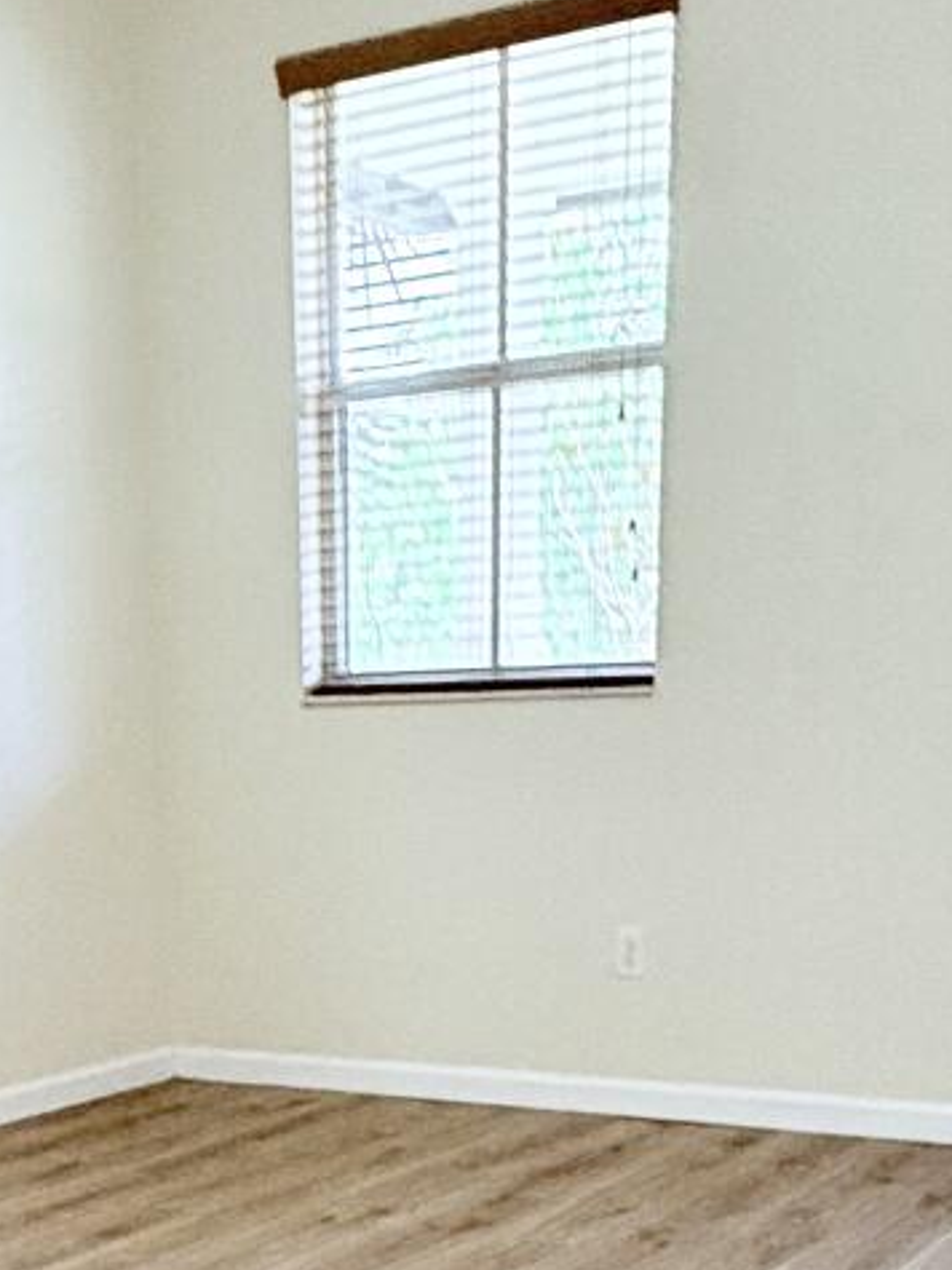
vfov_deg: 29.5
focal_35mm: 59
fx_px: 2164
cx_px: 230
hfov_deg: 24.5
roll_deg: +1.4
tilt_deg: -17.4
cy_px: 1390
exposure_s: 1/30
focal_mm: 2.22
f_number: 2.2
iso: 100
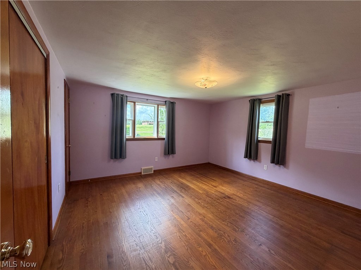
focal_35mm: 14
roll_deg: -1.4
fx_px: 146
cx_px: 180
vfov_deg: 85.7
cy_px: 135
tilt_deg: -2.7
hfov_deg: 102.1
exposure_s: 1/121
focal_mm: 2.22
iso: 250
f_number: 2.2
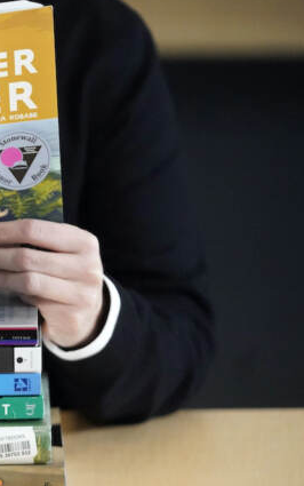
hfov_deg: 5.6
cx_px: -96
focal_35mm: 234
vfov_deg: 9.0
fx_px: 3099
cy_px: 249
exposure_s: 1/2000
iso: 12800
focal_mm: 127
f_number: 2.8
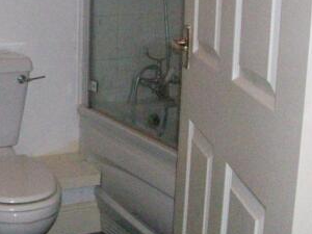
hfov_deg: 28.1
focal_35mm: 66
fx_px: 595
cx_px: 19
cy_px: 48
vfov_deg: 22.0
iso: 800
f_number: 2.8
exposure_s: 1/128
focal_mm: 5.7
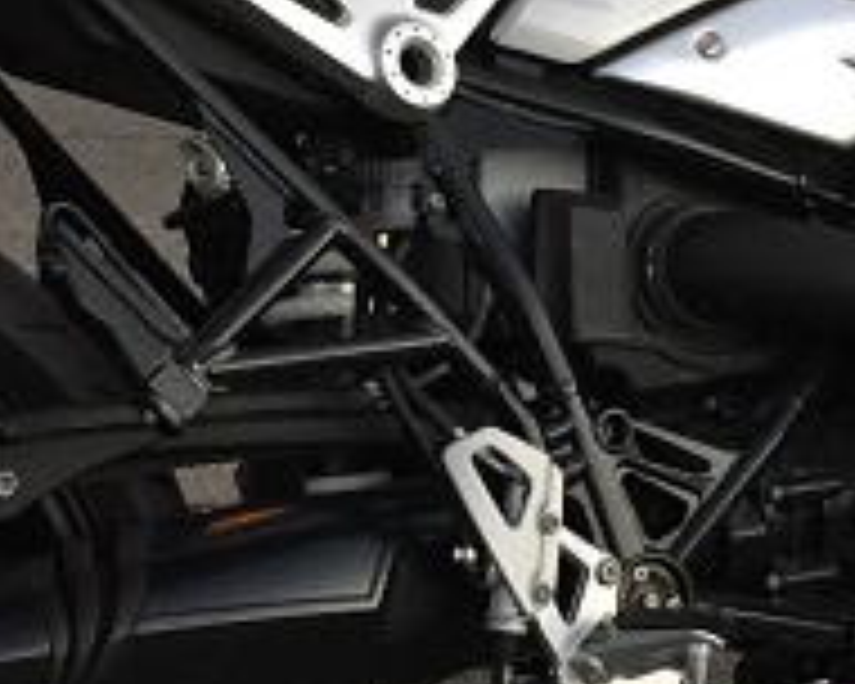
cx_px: 432
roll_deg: -5.1
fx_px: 2657
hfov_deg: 18.3
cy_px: 214
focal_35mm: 105
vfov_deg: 14.6
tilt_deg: -10.9
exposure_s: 1/30
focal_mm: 4.15
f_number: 2.2
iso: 125
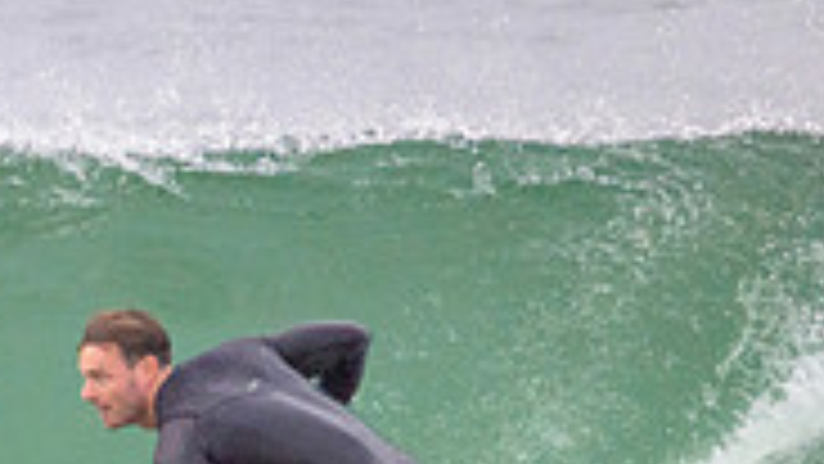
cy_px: 579
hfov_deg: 0.8
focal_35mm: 2658
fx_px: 58084
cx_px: -203
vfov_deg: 0.5
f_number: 11
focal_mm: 800
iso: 2000
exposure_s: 1/2000
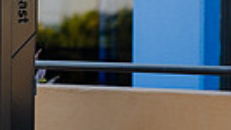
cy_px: 42
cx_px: -56
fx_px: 1397
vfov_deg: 5.3
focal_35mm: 228
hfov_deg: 9.3
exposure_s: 1/400
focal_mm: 50
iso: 64
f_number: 2
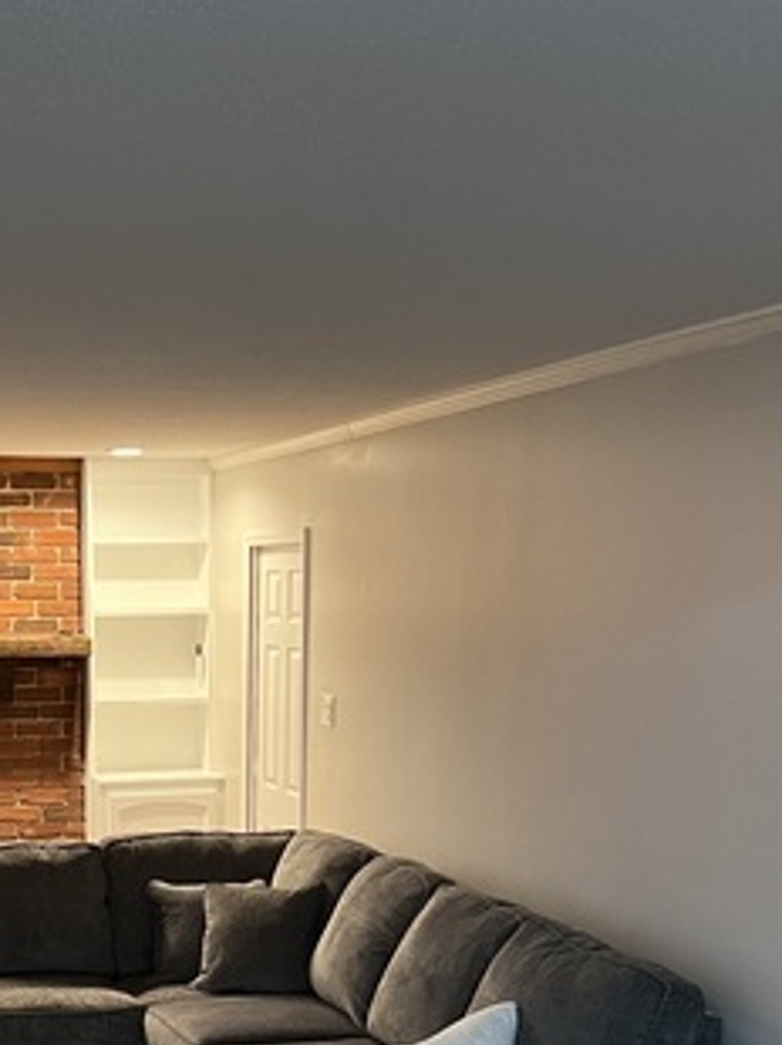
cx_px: 111
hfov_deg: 25.4
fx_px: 1689
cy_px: 922
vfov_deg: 32.8
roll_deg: +1.2
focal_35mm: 56
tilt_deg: -10.1
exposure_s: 1/60
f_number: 1.5
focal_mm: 5.7
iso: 320
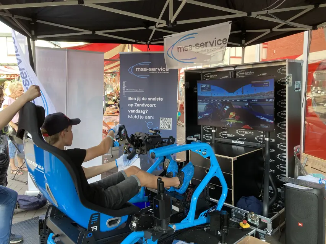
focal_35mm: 28
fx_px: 264
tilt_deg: -6.7
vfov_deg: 49.8
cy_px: 122
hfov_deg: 63.4
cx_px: 163
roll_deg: -0.3
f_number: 1.8
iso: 32
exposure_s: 1/120
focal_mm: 3.99
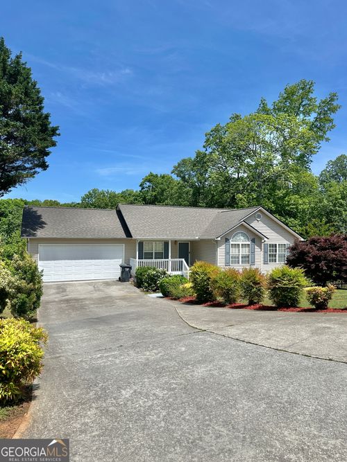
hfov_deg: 56.8
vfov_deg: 71.6
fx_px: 321
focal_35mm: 24
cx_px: 174
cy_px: 231
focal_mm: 6.86
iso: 80
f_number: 1.78
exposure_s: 1/5263
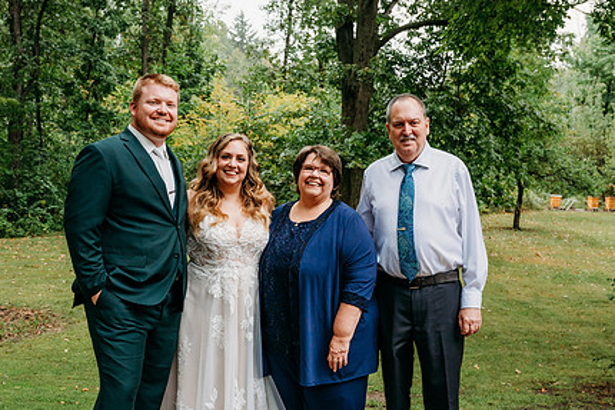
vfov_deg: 27.0
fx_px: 854
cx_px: 309
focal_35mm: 50
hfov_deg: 39.6
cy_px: 249
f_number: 5
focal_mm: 34.5
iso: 200
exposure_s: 1/400
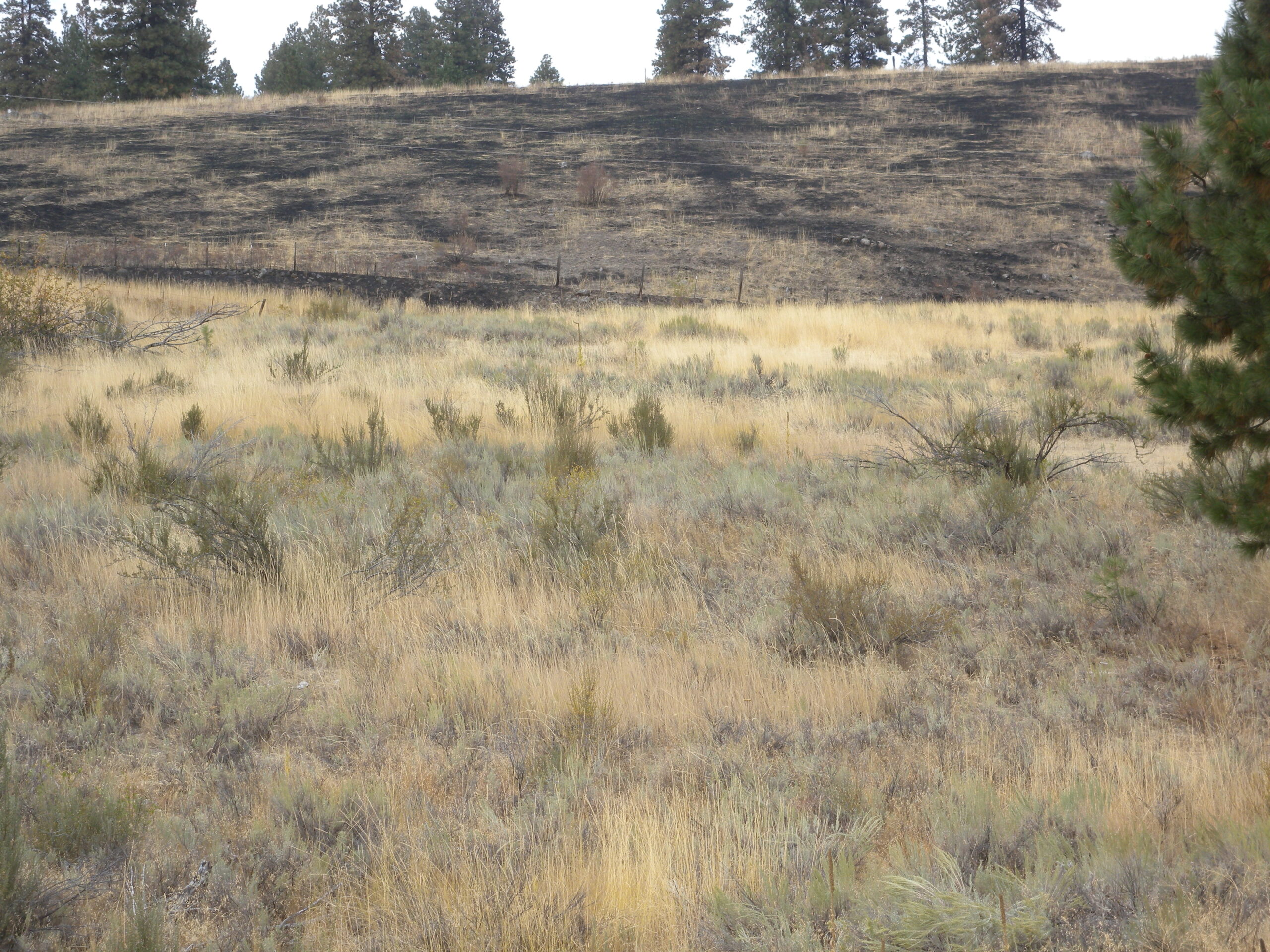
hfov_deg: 17.6
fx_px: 4109
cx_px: 635
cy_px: 476
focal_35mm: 112
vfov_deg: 13.2
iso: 64
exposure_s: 1/100
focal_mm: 24
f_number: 5.9
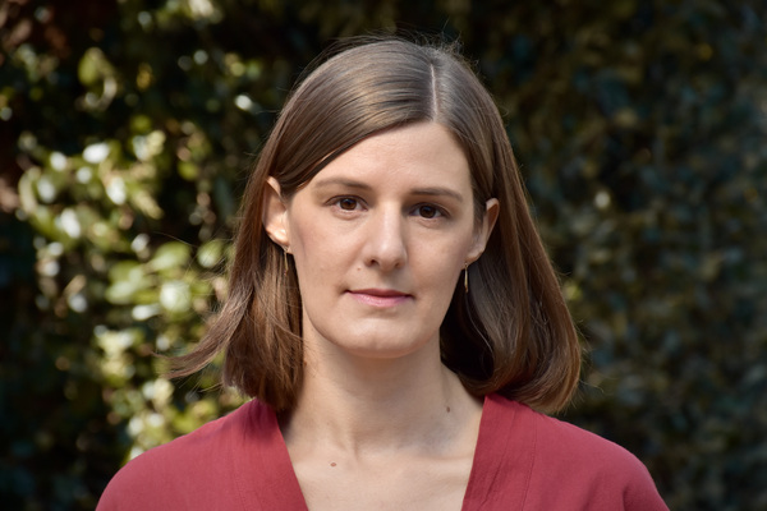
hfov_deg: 9.8
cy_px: 256
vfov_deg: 6.5
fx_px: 4474
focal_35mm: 210
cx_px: 384
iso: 800
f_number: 8
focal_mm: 140
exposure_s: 1/1000
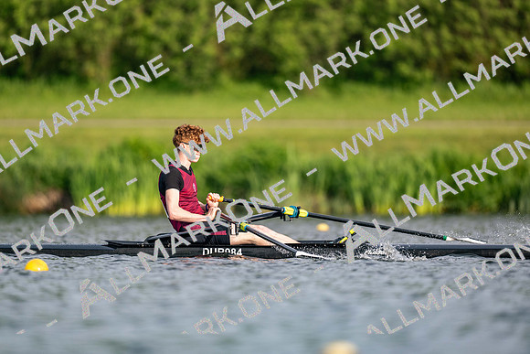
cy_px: 177
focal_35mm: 600
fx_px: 8835
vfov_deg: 2.3
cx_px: 265
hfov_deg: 3.4
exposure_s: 1/2500
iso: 400
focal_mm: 600
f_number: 4
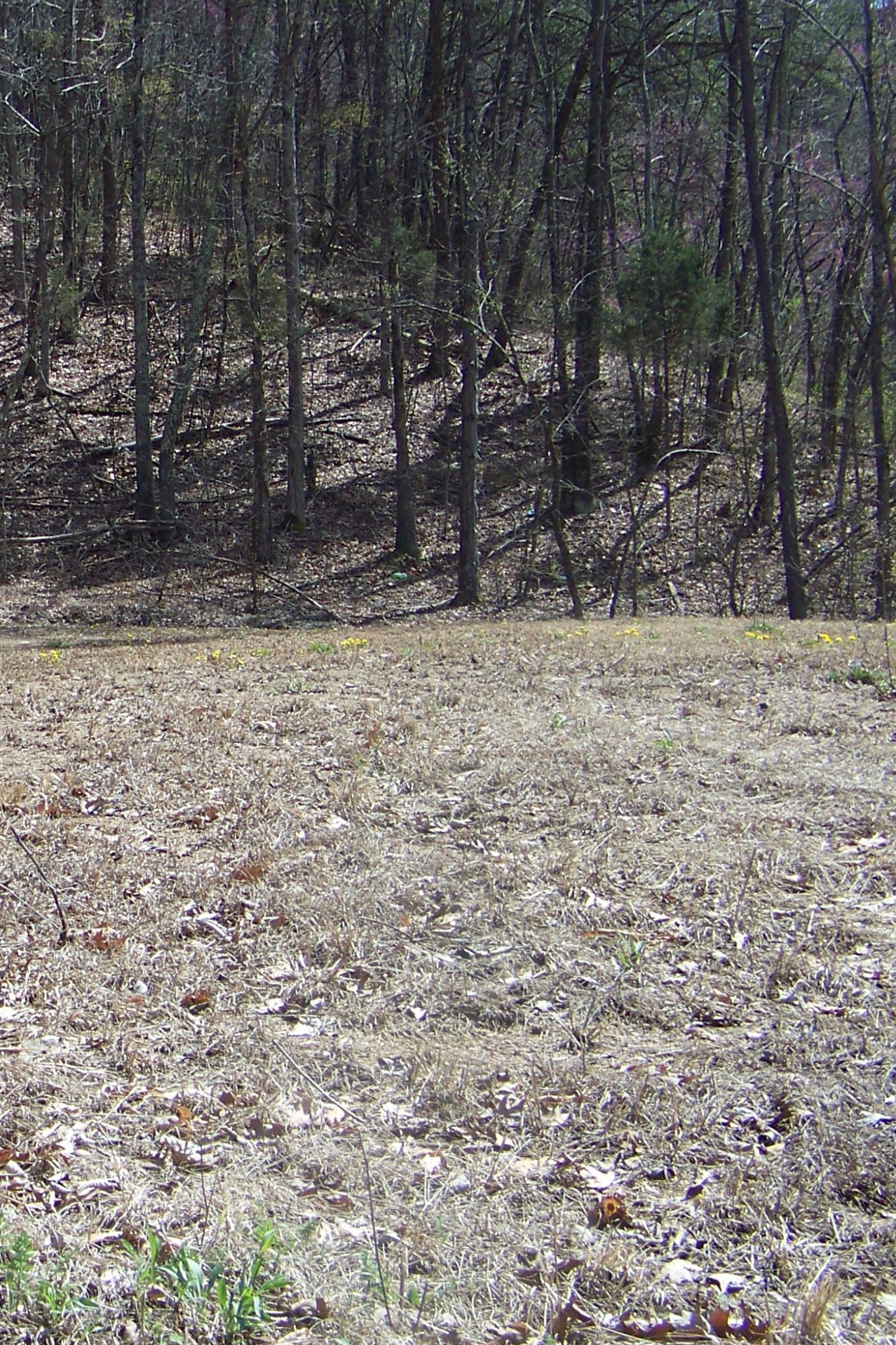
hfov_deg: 18.6
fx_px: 2613
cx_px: -117
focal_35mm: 70
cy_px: 570
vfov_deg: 28.8
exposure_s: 1/640
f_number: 2.8
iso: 64
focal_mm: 6.75
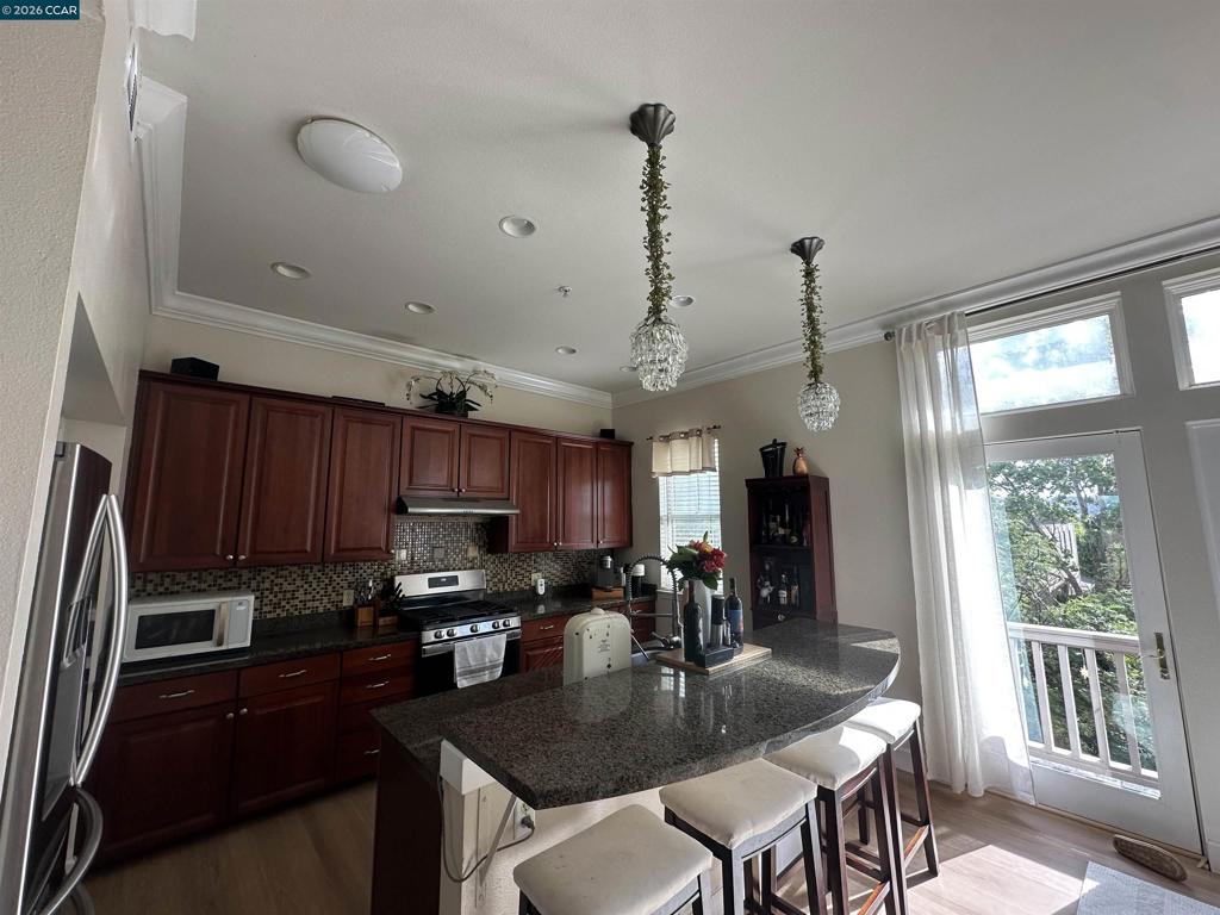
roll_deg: -0.6
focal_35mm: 14
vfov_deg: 85.7
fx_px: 493
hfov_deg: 102.1
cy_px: 458
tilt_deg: +8.9
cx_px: 610
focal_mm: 2.22
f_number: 2.2
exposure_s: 1/99
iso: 80
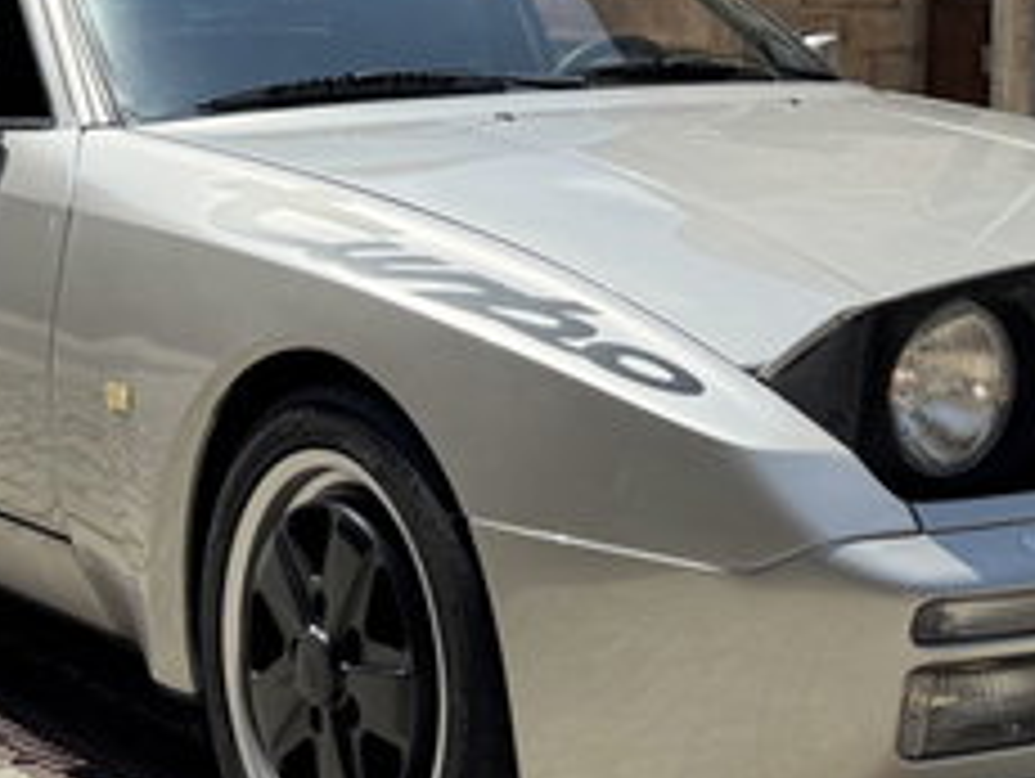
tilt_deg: +3.3
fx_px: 2394
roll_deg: -2.3
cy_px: -103
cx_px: 900
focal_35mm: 80
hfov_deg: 23.8
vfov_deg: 17.7
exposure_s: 1/3597
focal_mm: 6.76
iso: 80
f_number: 1.78
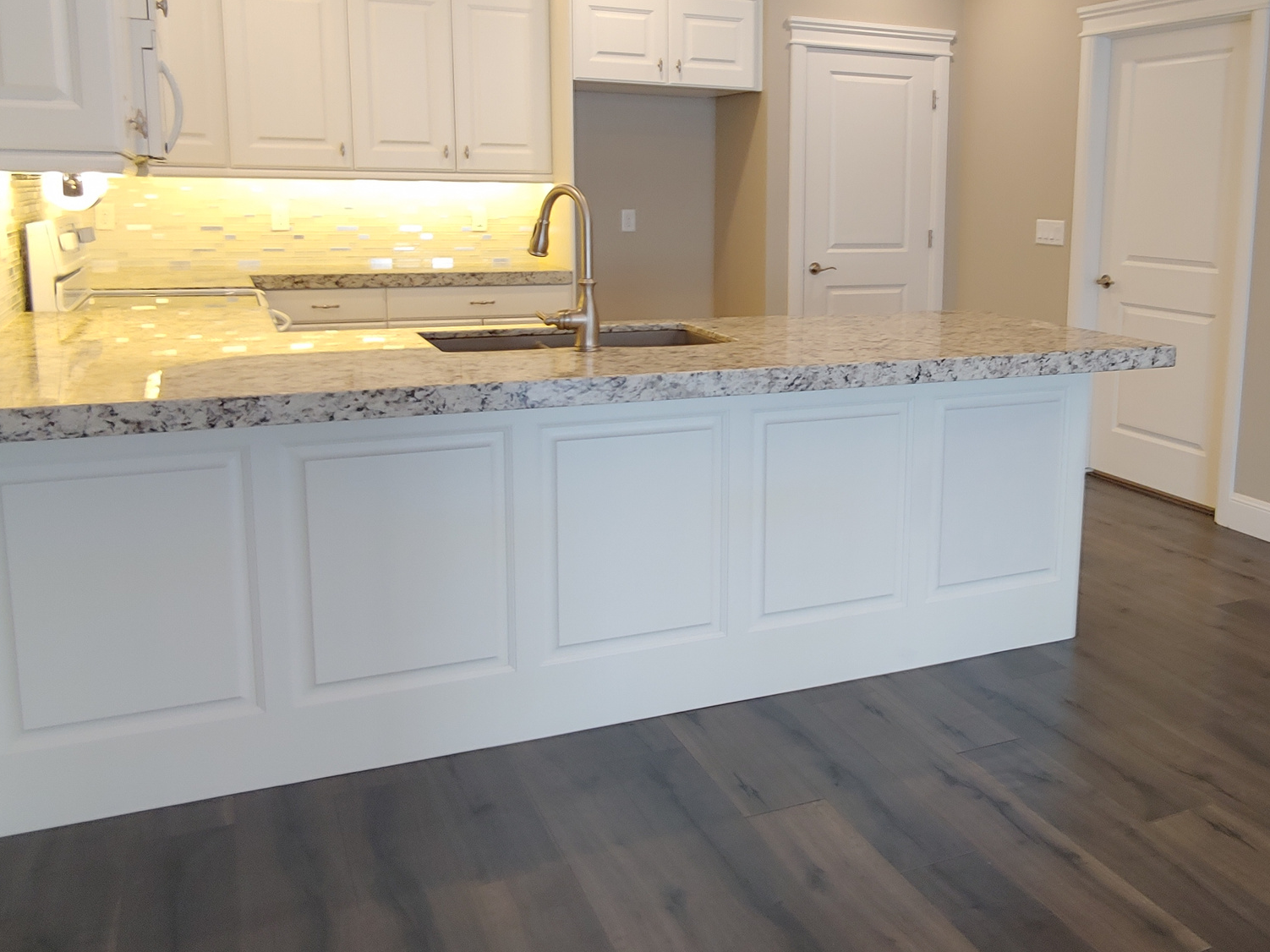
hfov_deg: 59.1
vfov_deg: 46.5
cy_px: 370
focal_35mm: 30
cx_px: 806
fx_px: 1100
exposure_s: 1/30
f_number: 1.9
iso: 100
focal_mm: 2.18
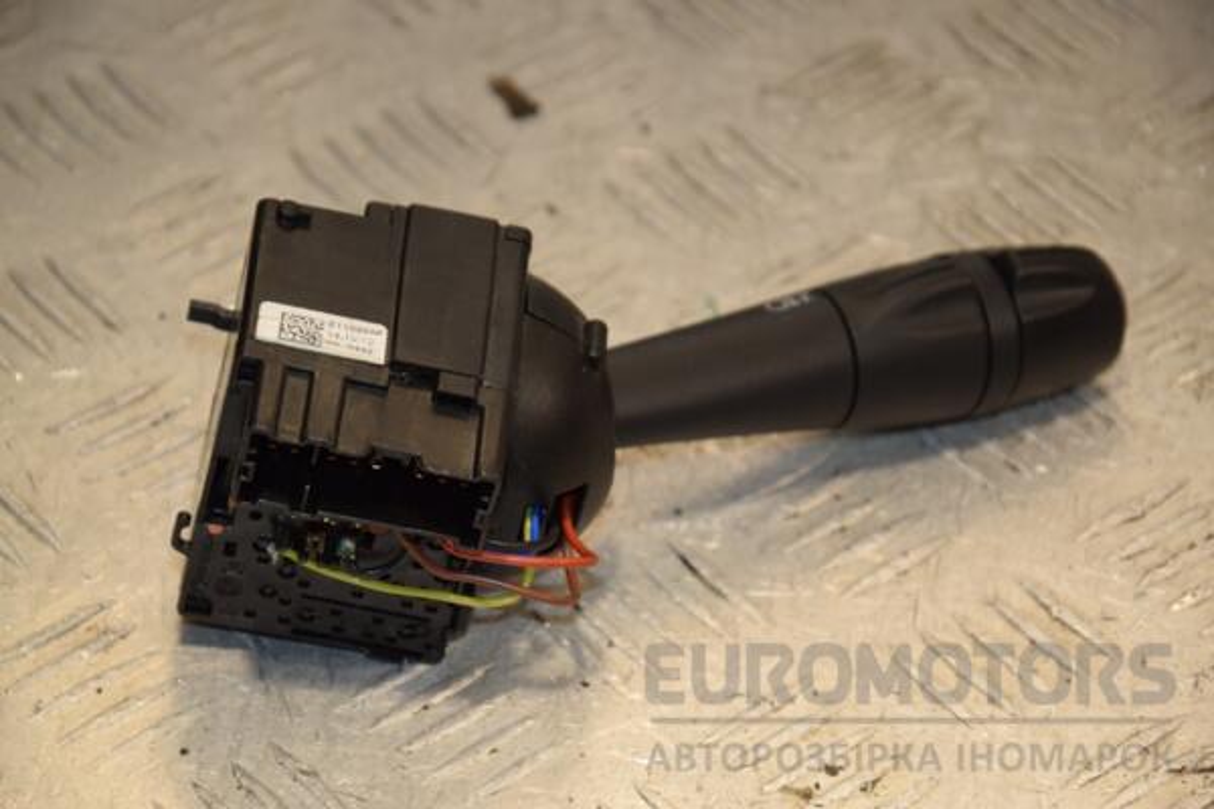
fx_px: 5311
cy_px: 404
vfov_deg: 8.7
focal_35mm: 158
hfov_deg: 13.0
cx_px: 607
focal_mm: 105
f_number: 6.3
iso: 800
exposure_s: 1/200
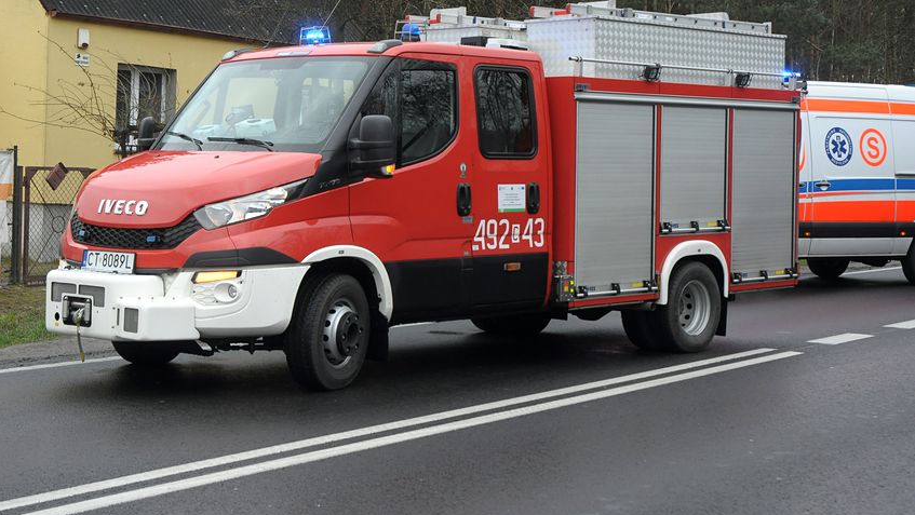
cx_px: 457
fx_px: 1529
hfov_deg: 33.3
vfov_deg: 19.1
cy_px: 219
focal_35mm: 63
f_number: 8
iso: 1000
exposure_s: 1/250
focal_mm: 40
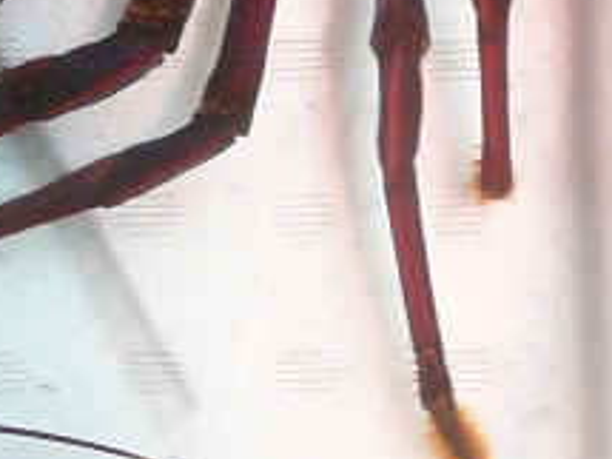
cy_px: -137
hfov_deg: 10.8
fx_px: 2951
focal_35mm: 167
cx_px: -635
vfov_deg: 8.7
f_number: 2.8
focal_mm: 4.6
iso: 125
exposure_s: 1/15
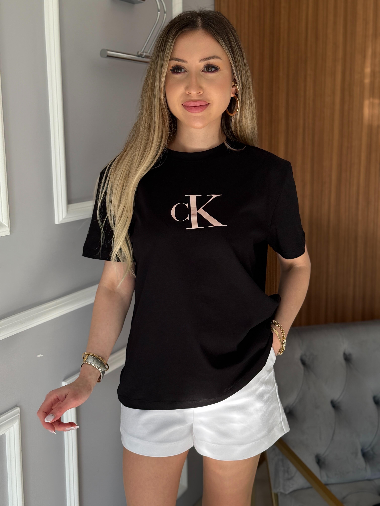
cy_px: 253
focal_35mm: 48
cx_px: 190
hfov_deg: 30.3
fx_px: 703
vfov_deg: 39.7
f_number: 1.78
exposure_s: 1/241
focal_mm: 6.76
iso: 125
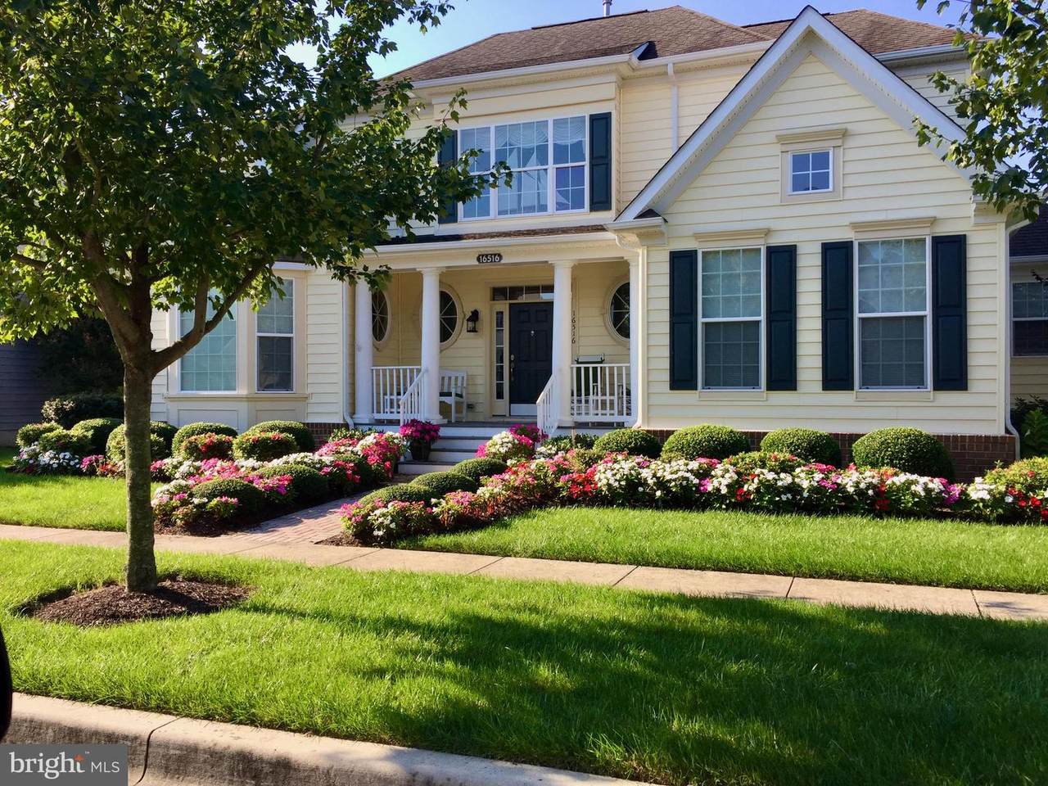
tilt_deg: +0.5
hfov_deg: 61.7
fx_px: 878
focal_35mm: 29
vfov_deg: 48.2
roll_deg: +0.6
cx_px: 524
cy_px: 393
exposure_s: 1/648
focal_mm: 4.15
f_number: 2.2
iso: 32
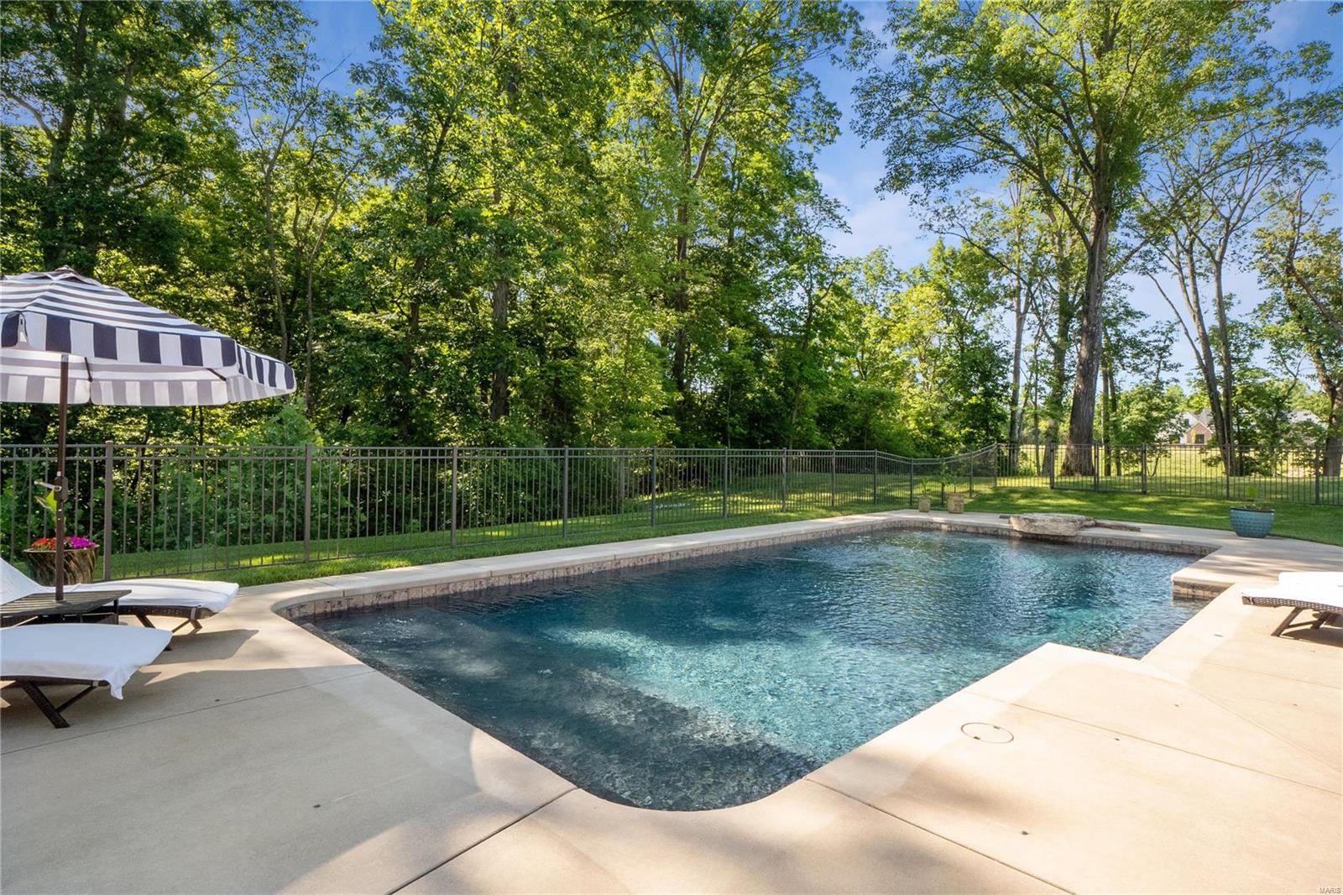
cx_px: 672
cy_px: 448
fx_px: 746
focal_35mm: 20
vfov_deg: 61.9
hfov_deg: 84.0
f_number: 10
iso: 400
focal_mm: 10
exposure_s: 1/200
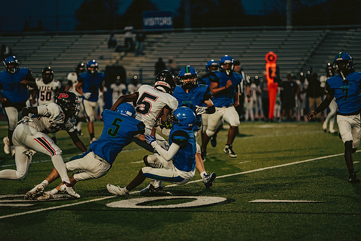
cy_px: 120
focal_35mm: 170
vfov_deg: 8.1
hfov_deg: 12.1
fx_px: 1705
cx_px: 180
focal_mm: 170
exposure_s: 1/1250
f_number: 2.8
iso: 1600
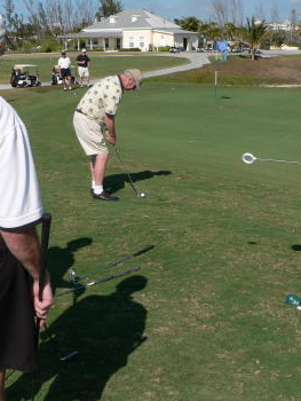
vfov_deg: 38.2
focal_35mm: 50
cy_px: 193
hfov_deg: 29.1
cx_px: 163
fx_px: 579
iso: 64
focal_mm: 6
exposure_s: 1/500
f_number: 5.6
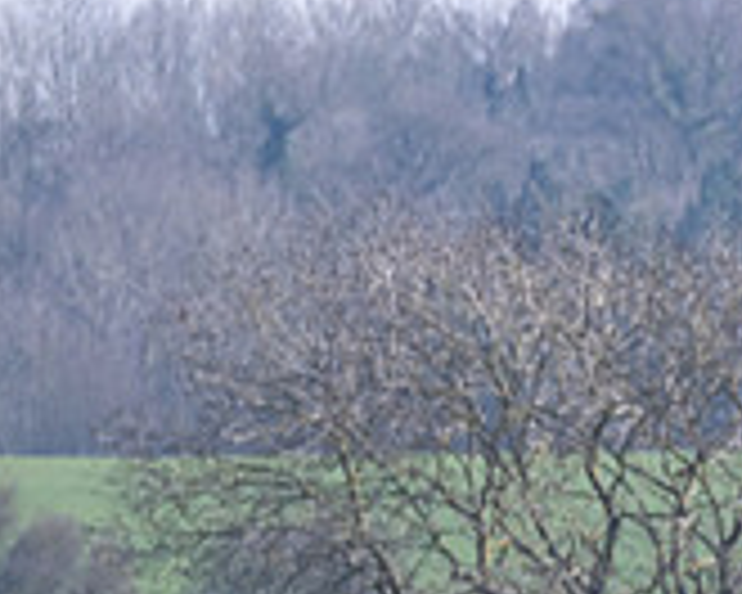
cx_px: 1238
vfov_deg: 1.1
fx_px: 29559
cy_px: 1098
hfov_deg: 1.4
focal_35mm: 1346
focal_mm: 200
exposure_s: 1/2000
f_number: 4
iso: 200
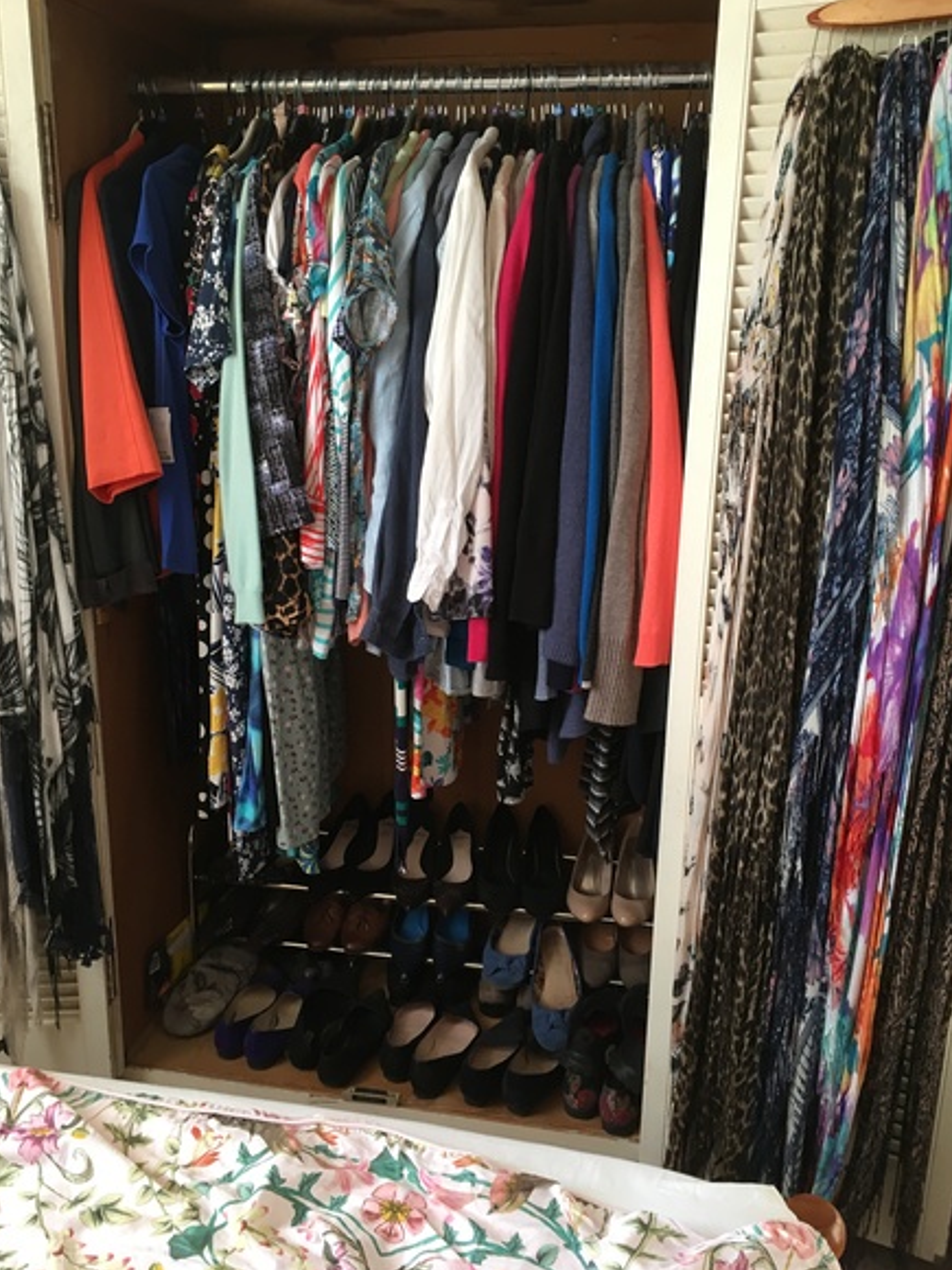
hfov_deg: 46.8
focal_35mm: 30
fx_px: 1100
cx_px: 466
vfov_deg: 60.0
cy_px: 635
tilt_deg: -16.4
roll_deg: -1.3
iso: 40
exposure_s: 1/33
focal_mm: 4.15
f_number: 2.2
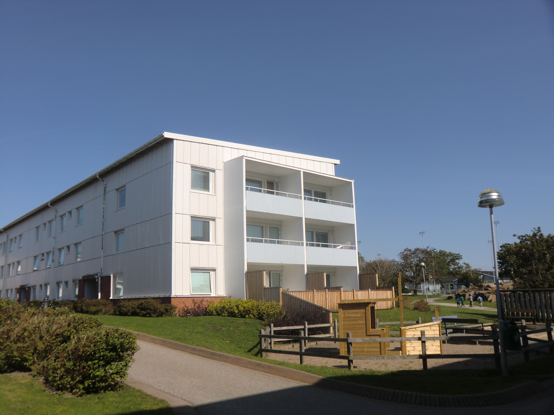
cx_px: 277
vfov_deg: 48.2
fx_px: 464
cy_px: 208
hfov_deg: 61.7
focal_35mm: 29
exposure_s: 1/250
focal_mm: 5.2
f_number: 7.9
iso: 64
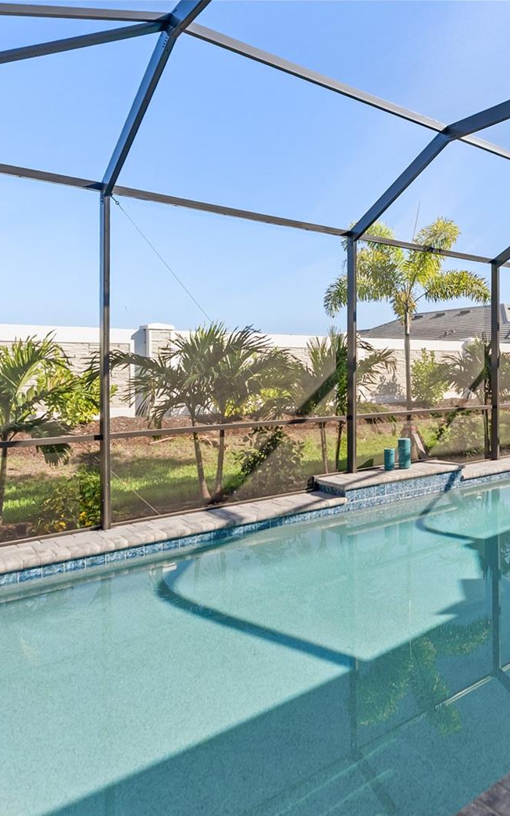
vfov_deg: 72.5
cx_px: 445
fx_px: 556
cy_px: 417
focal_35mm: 25
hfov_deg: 45.4
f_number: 2.8
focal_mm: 16
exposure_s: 1/1000
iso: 250
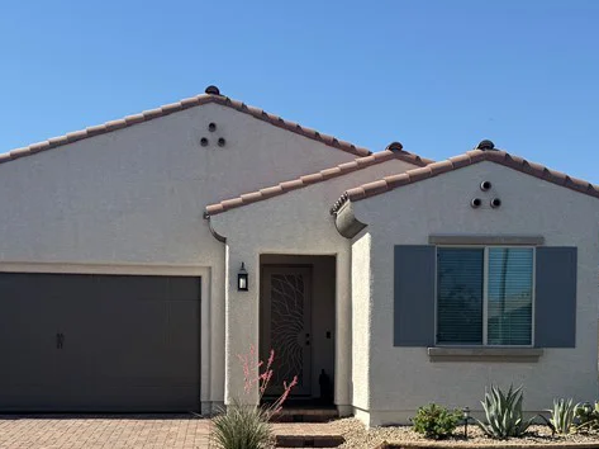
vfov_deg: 27.3
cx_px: 304
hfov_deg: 36.8
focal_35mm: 52
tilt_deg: -1.2
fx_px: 899
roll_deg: -0.4
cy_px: 374
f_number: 1.78
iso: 80
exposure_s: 1/4975
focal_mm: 6.76
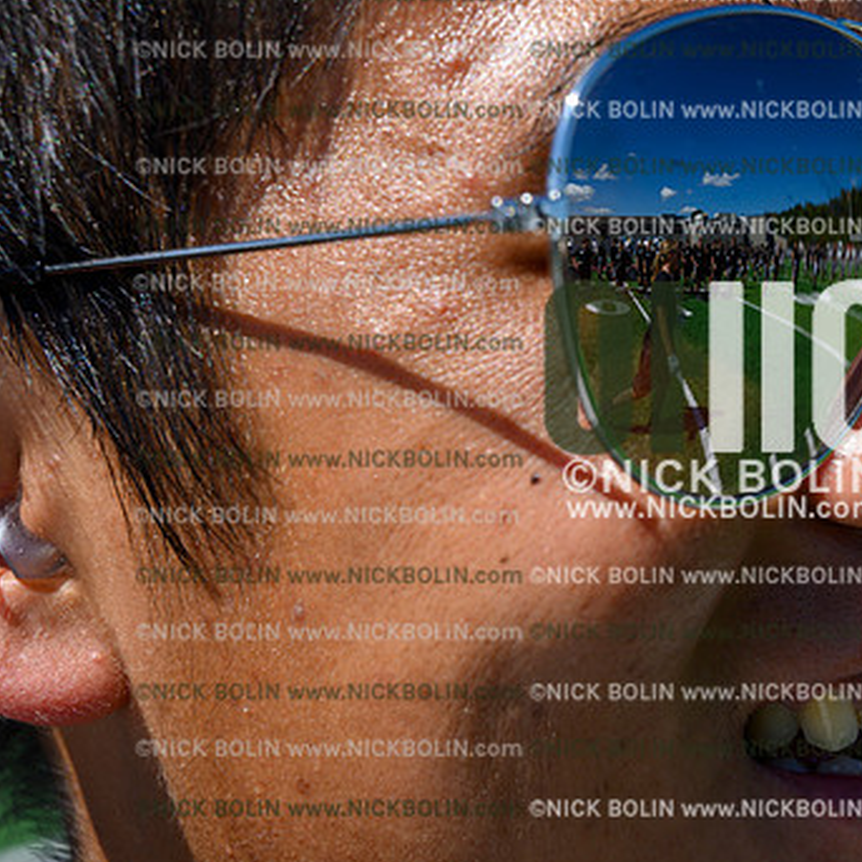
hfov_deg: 28.3
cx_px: 721
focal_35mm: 59
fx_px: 1662
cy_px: 401
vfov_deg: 29.1
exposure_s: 1/500
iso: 160
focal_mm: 41
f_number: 8
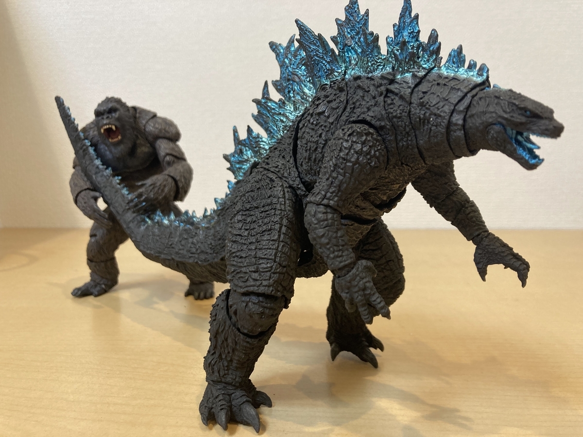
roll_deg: +0.6
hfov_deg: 63.4
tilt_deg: -7.9
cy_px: 218
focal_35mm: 28
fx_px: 472
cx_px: 292
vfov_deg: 49.7
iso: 100
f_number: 1.8
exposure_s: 1/50
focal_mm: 3.99
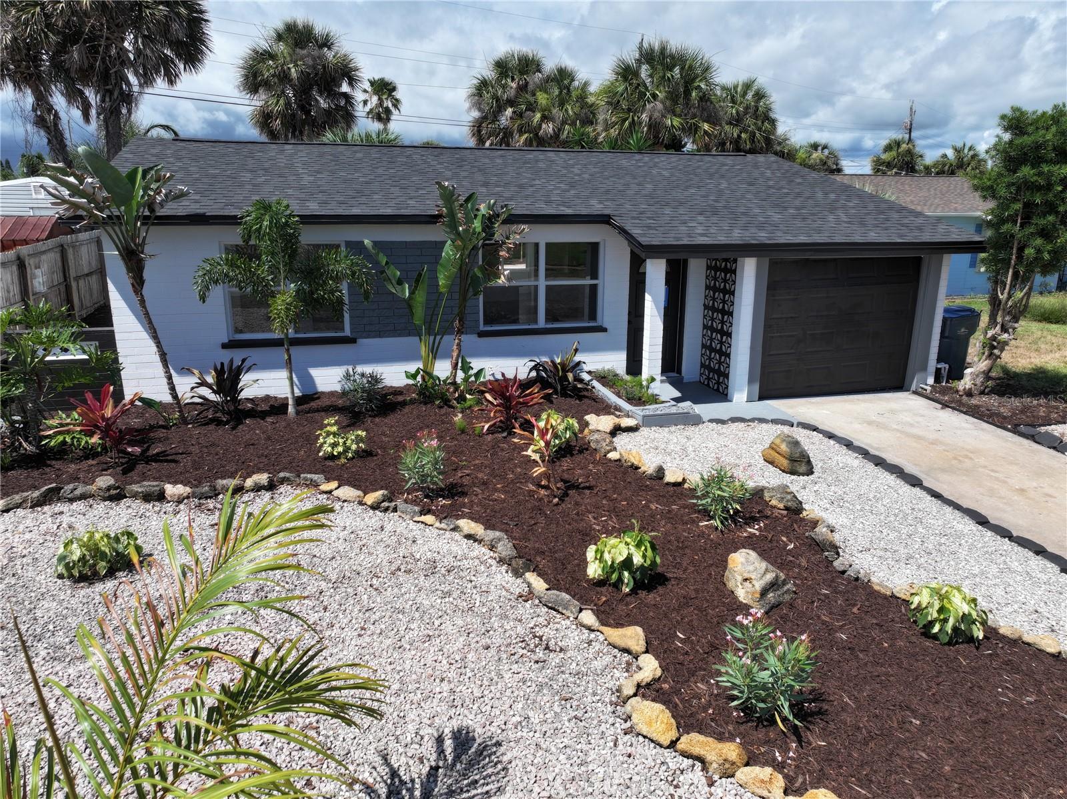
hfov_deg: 71.6
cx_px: 534
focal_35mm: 24
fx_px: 739
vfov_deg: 56.8
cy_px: 400
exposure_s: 1/2000
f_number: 2.8
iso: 100
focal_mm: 12.29
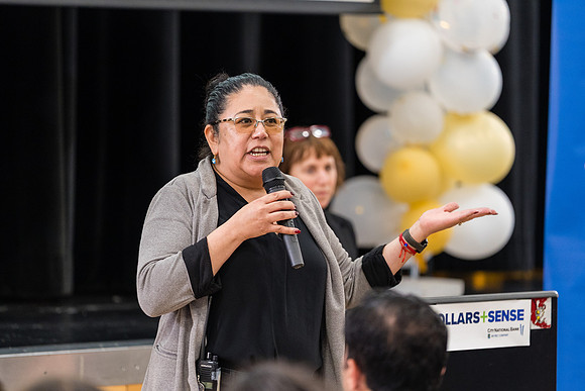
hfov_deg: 11.3
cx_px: 292
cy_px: 196
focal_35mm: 182
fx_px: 2958
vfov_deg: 7.5
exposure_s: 1/250
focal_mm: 182
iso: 1600
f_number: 2.8
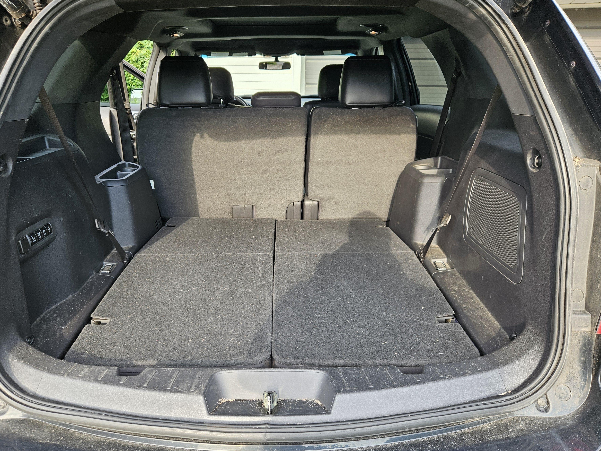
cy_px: 219
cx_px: 276
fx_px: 451
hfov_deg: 67.2
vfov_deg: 53.1
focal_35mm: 26
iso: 64
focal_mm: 5.4
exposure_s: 1/180
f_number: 1.8
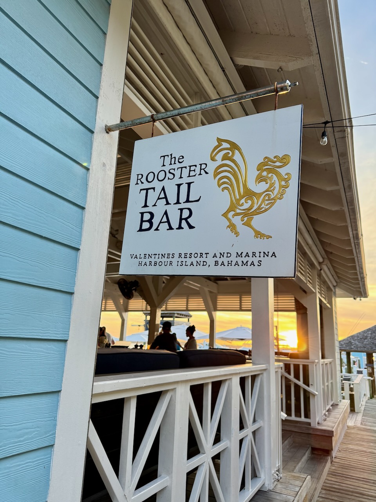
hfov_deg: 56.8
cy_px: 251
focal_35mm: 24
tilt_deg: +15.0
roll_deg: -2.0
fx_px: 348
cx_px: 188
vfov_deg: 71.6
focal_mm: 6.86
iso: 100
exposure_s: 1/121
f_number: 1.78
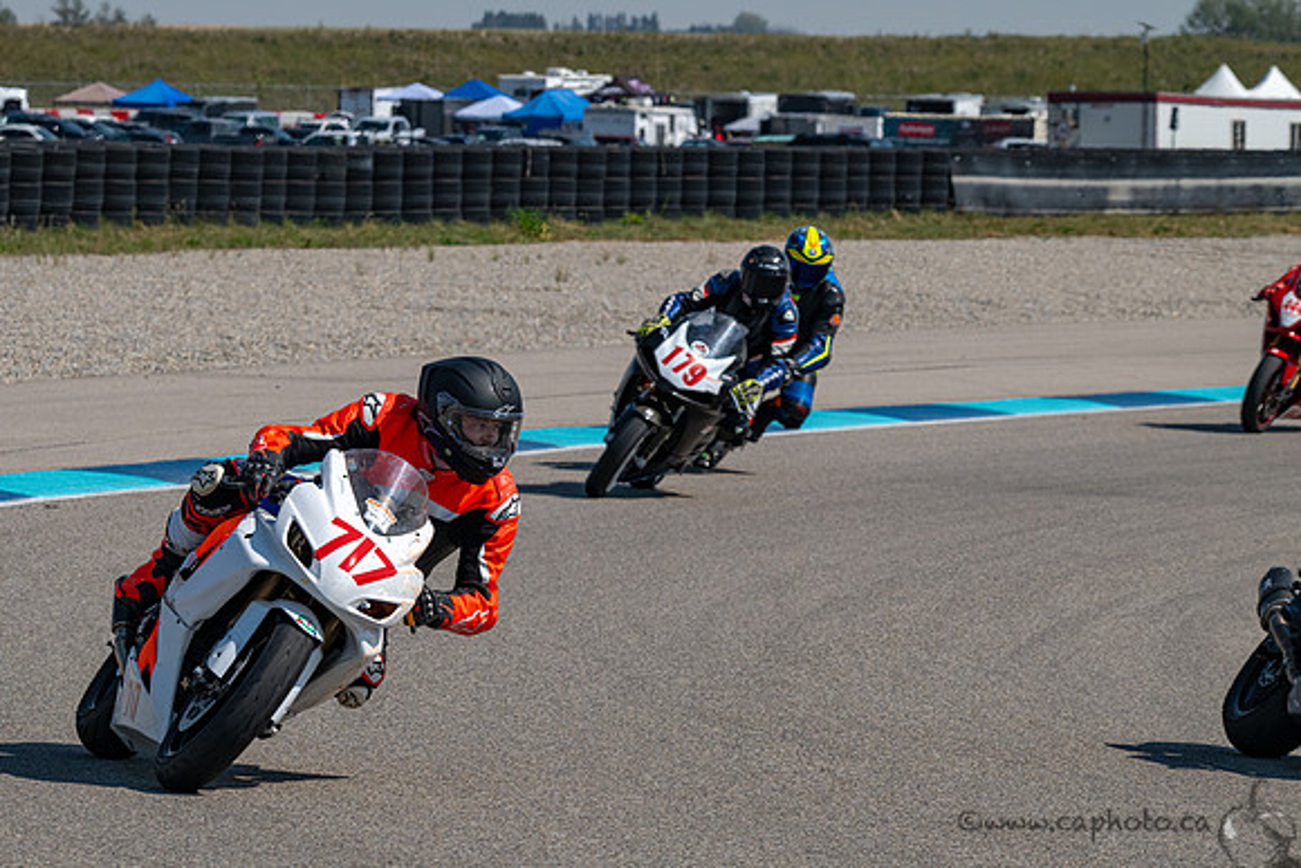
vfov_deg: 5.6
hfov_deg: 8.4
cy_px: 439
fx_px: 8893
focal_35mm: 246
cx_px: 501
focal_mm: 200
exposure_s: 1/1250
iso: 360
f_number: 11
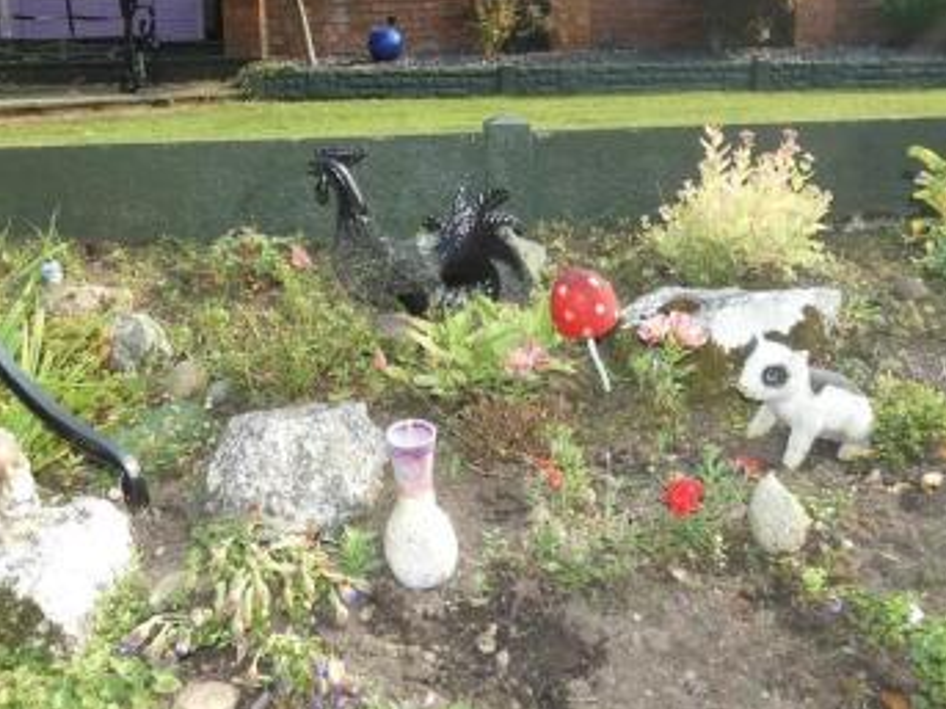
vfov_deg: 40.0
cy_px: 134
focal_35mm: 34
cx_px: 404
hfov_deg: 53.8
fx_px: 929
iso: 80
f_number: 2.8
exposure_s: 1/500
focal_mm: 3.6
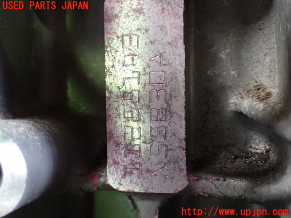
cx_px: 146
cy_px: 109
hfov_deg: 38.2
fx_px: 420
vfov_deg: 29.1
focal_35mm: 50
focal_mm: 9.01
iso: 1600
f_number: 3.2
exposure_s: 1/25
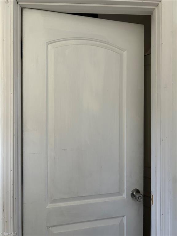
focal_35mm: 26
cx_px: 88
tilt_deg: -0.2
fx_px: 177
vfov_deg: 67.3
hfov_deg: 53.1
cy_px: 118
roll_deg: -0.2
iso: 320
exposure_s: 1/60
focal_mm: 5.7
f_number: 1.5
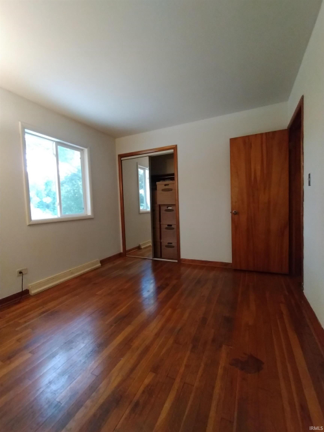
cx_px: 162
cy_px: 216
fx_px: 200
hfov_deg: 78.1
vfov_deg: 94.5
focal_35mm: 16
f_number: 2.2
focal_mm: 1.66
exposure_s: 1/30
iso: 1000
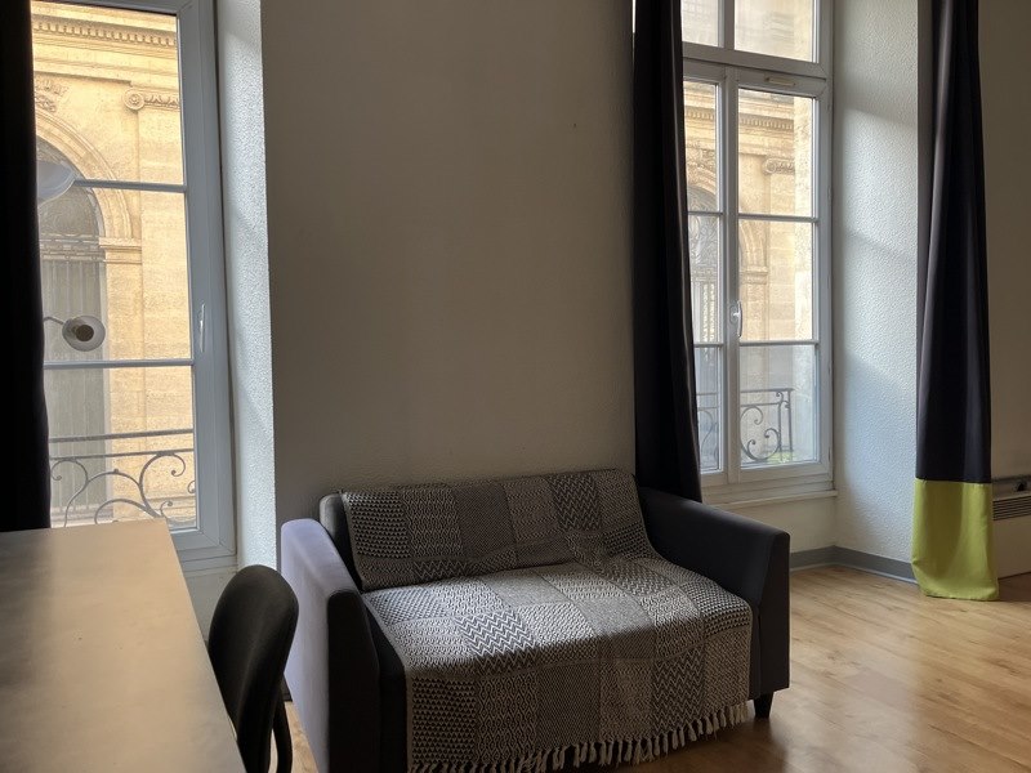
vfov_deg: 53.1
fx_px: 774
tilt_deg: -3.1
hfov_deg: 67.3
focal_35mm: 26
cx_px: 516
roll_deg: +0.1
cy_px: 386
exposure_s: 1/100
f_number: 1.6
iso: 125
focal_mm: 5.1
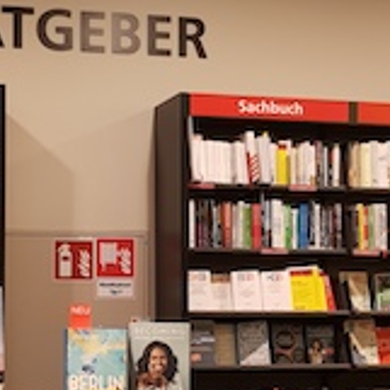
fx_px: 727
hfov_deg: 29.6
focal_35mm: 57
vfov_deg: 29.9
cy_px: 242
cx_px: 97
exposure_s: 1/50
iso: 64
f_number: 1.7
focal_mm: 4.2
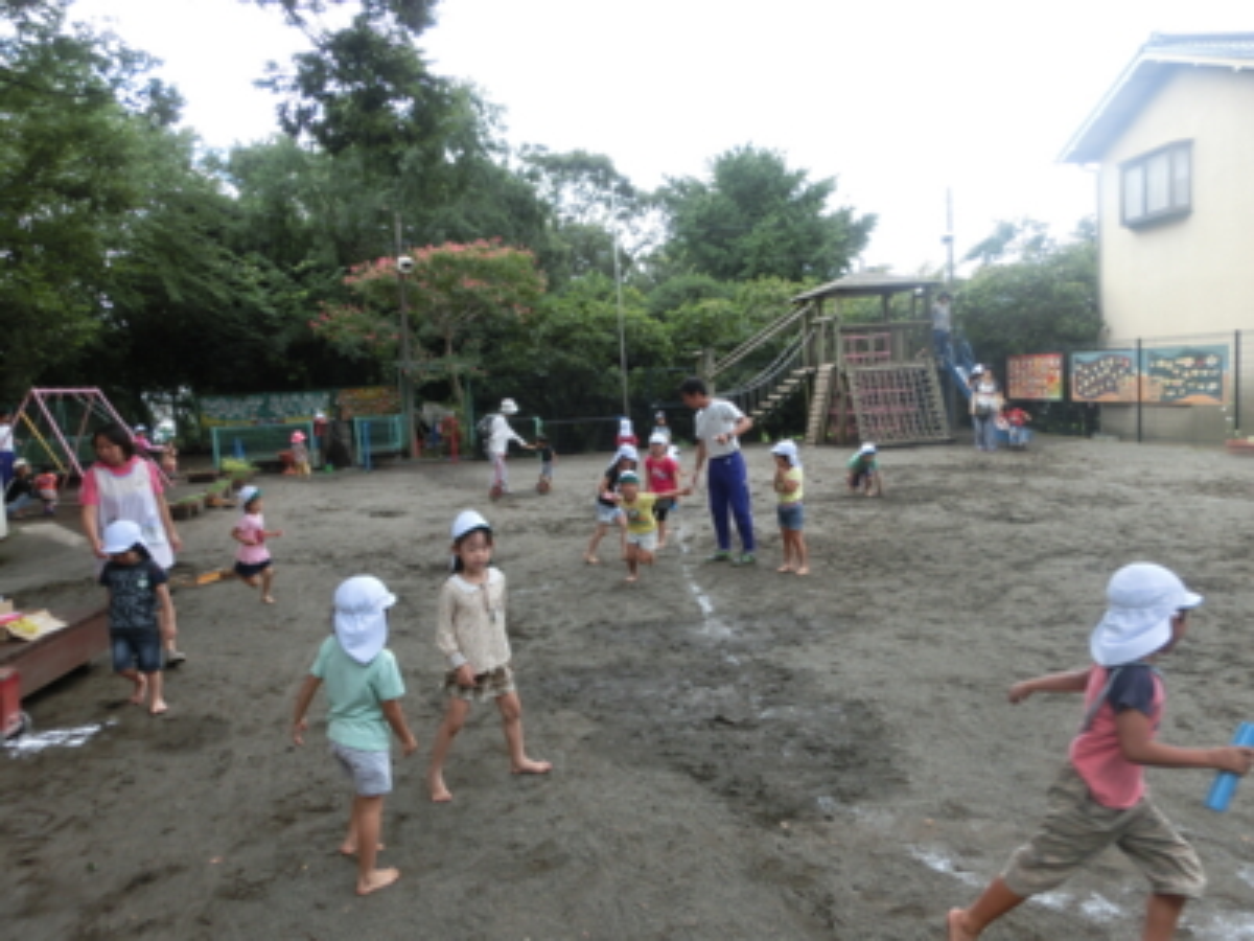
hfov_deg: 71.6
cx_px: 627
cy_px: 470
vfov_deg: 56.8
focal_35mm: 24
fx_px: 869
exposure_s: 1/320
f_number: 3
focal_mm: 4.24
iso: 80
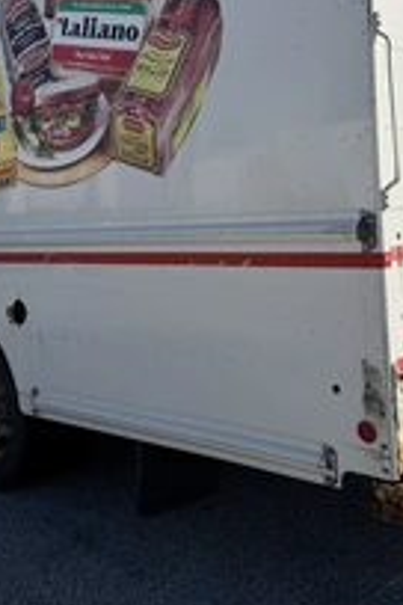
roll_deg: +1.7
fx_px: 823
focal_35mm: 49
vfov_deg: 39.8
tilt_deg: -0.9
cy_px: 196
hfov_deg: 27.5
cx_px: 172
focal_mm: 6.76
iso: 80
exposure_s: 1/7353
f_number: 1.78
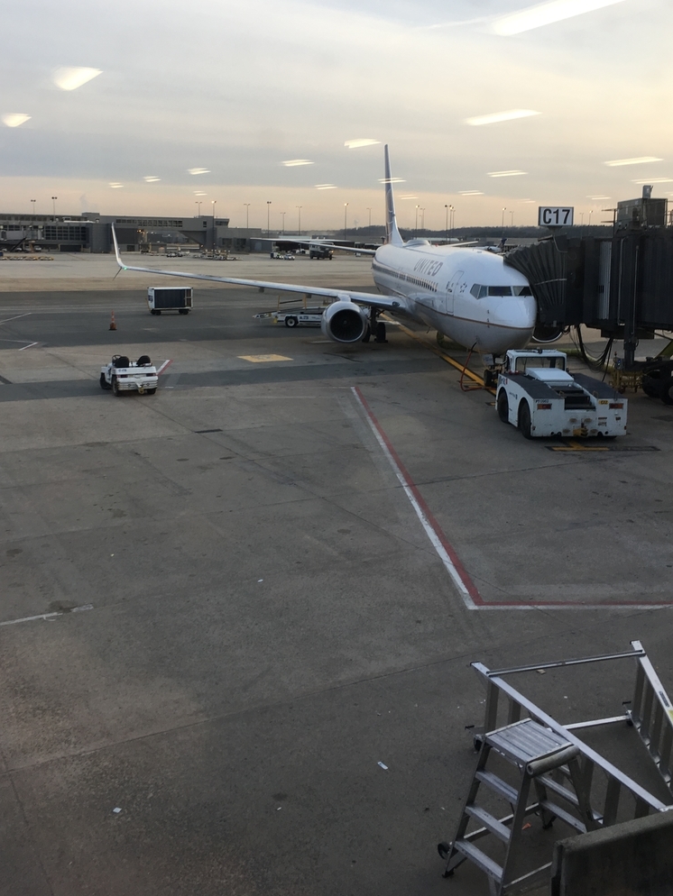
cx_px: 328
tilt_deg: -7.0
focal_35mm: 35
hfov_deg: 40.7
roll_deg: -1.1
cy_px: 357
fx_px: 907
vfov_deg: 52.2
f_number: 2.2
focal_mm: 4.15
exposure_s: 1/60
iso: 25
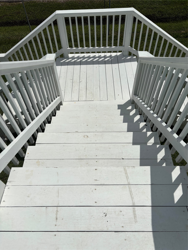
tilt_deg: -53.2
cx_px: 94
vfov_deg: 67.3
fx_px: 188
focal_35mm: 26
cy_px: 125
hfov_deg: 53.1
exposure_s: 1/18868
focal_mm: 5.96
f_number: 1.6
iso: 50
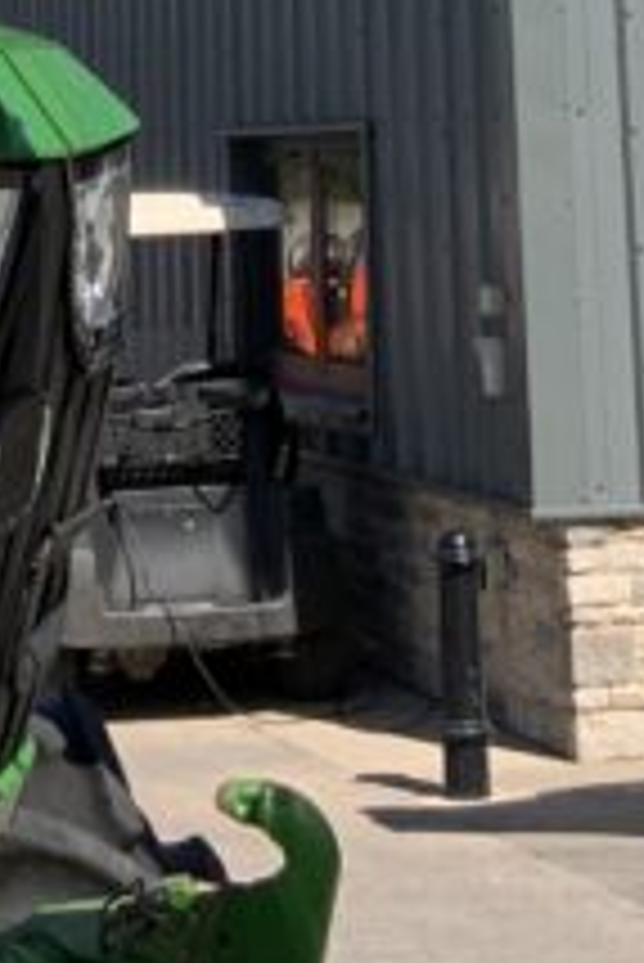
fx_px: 3857
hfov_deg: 9.5
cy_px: -670
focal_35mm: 144
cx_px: 104
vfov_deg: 13.1
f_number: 1.8
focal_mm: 3
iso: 16
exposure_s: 1/1490
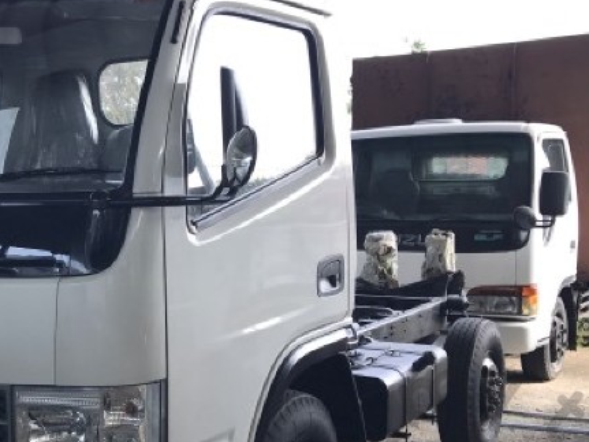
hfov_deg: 35.5
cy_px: 289
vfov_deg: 27.9
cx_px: 105
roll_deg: +1.0
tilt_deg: -4.8
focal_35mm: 52
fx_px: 885
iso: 20
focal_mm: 3.99
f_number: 1.8
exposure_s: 1/226
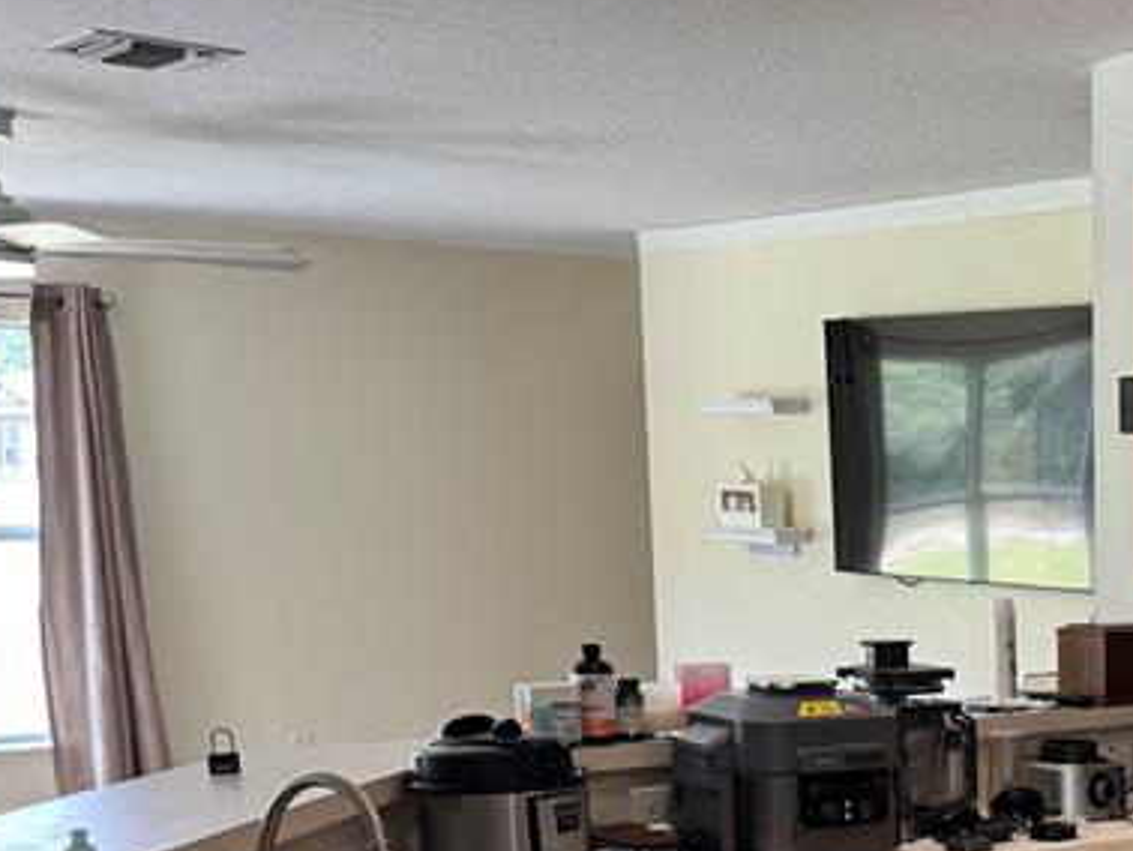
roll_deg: -0.6
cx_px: 1253
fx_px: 2129
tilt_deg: -10.4
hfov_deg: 27.3
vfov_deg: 21.7
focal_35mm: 65
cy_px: 863
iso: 125
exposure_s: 1/120
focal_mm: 6.76
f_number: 1.78
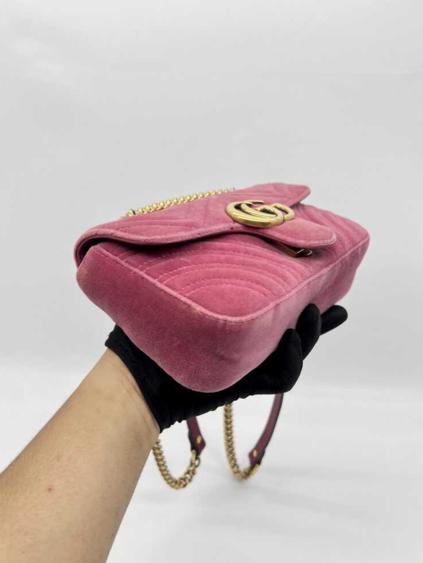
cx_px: 212
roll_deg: +0.5
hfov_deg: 51.4
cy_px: 291
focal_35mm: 27
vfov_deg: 65.3
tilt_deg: -26.2
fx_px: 440
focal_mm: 5.7
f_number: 1.5
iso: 32
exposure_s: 1/115
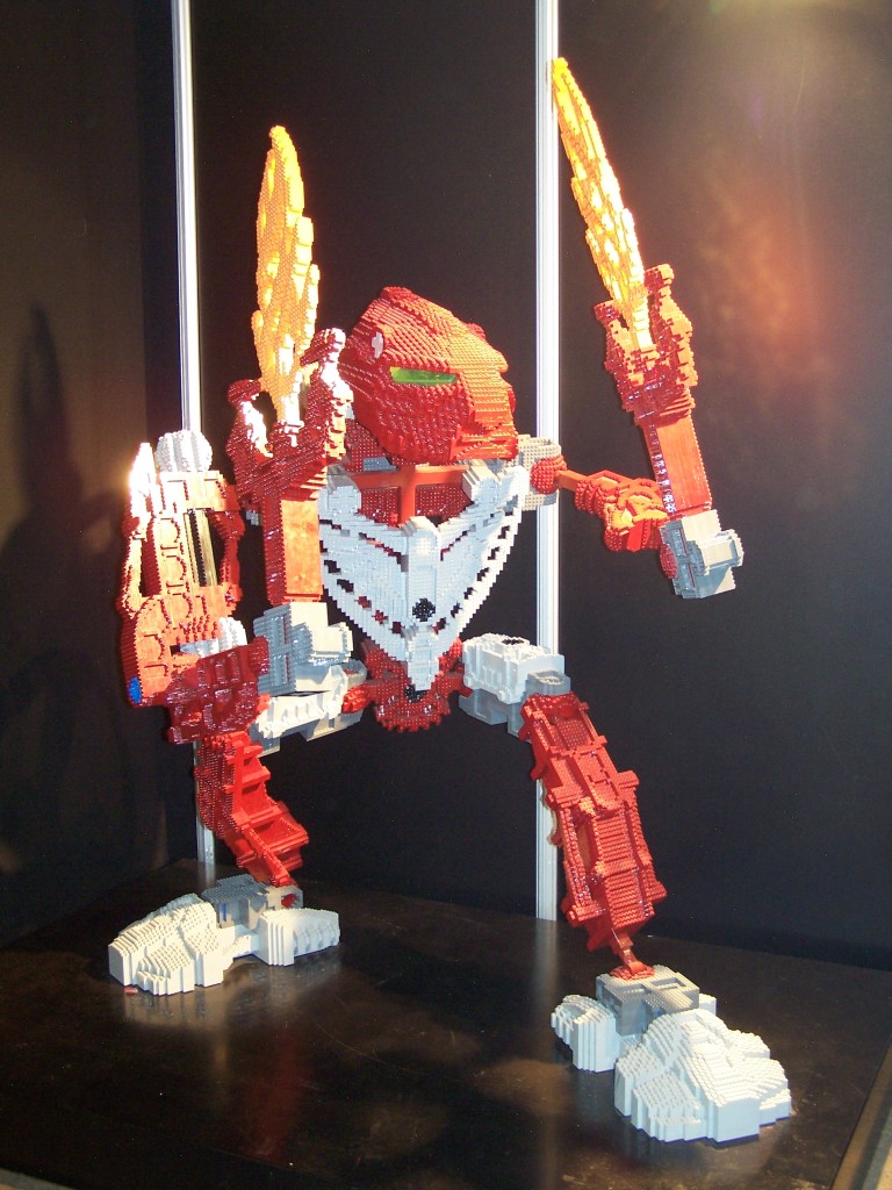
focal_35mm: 40
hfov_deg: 36.0
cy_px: 595
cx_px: 446
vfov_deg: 46.8
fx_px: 1374
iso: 140
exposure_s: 1/2
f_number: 2.8
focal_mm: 6.7
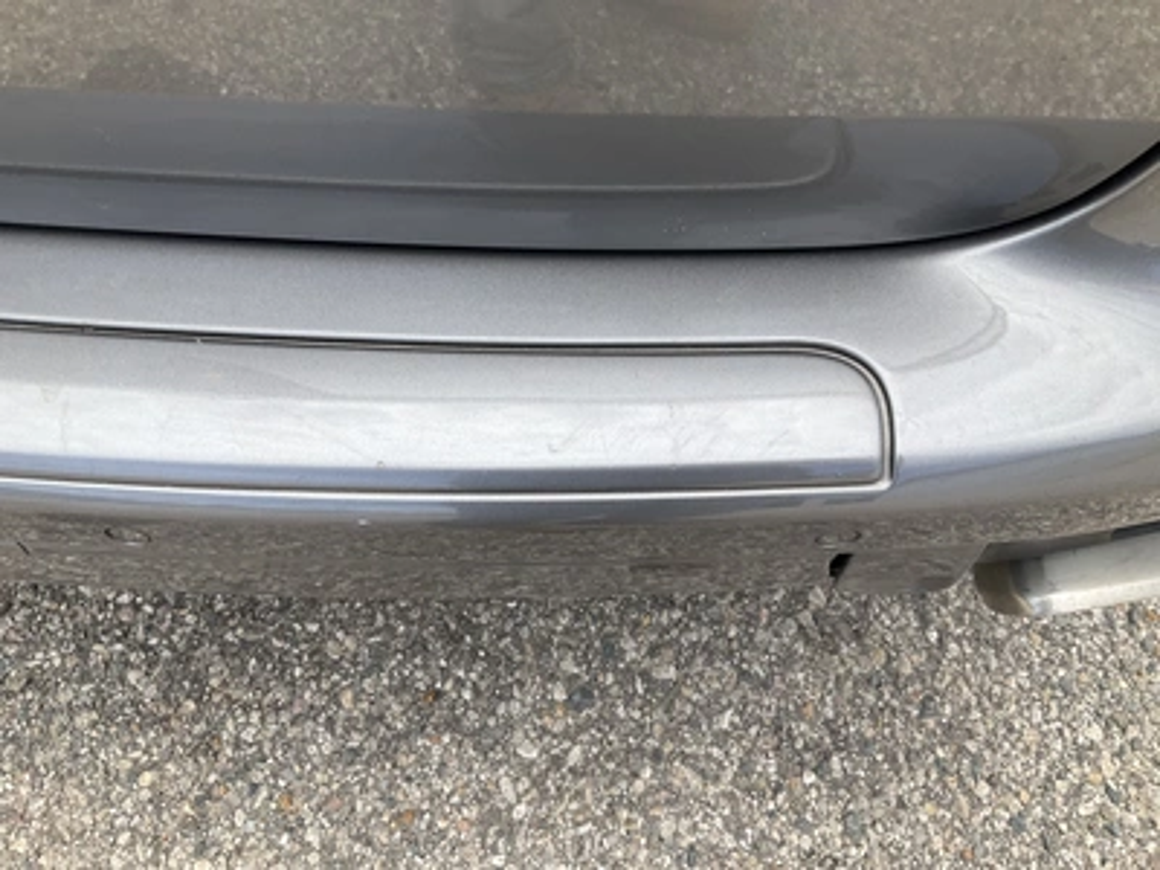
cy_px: 435
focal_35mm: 29
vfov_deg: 48.2
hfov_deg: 61.7
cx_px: 580
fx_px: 972
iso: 25
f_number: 1.8
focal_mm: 3
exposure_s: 1/635
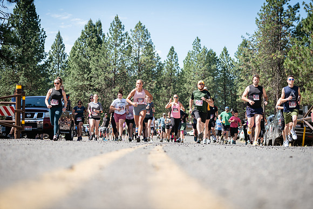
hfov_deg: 27.3
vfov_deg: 18.4
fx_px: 644
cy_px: 104
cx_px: 156
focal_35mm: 74
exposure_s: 1/500
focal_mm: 74
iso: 125
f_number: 4
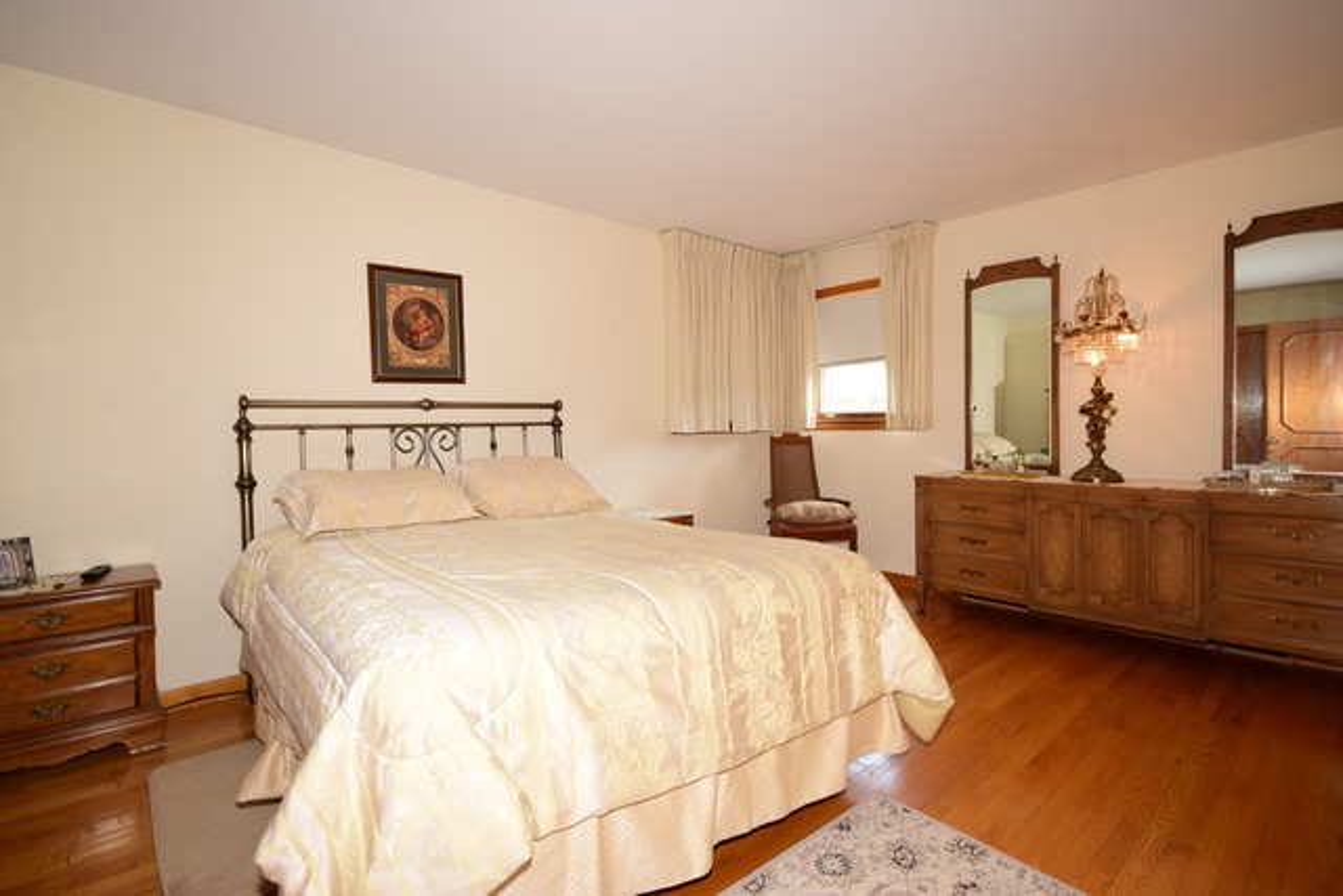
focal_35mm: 17
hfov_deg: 92.4
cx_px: 672
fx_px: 644
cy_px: 448
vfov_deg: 69.7
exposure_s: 1/60
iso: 500
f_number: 6.3
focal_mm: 11.5
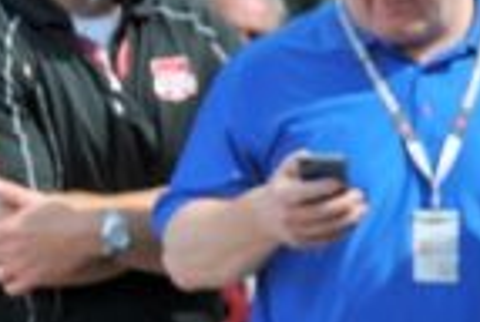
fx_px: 4890
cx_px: 608
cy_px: 371
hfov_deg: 5.6
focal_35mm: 366
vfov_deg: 3.8
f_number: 5
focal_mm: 70
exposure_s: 1/1000
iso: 200
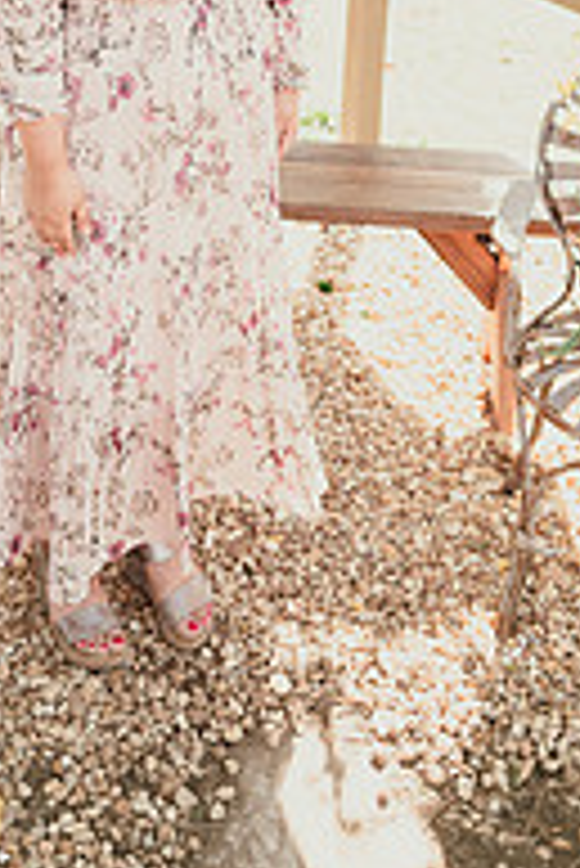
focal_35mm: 56
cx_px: 166
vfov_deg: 31.2
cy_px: -112
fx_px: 1351
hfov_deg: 24.0
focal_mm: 24
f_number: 2.5
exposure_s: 1/500
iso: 100
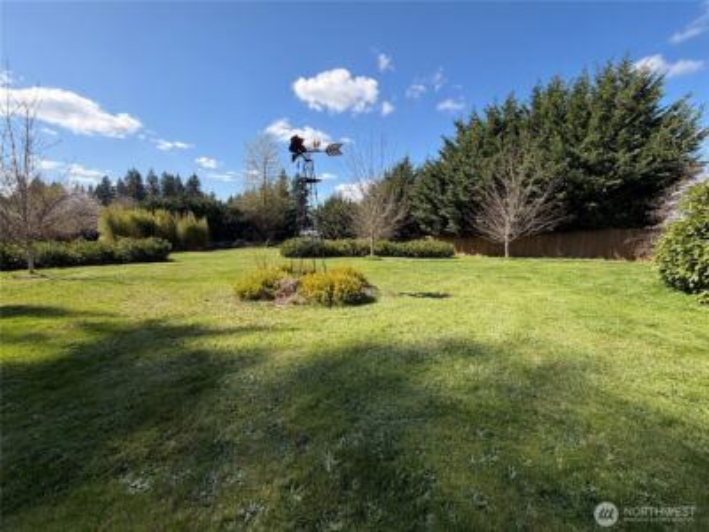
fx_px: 287
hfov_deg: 102.1
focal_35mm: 14
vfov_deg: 85.7
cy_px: 266
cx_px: 354
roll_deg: +0.2
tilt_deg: -5.2
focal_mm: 2.22
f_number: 2.2
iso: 40
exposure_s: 1/770
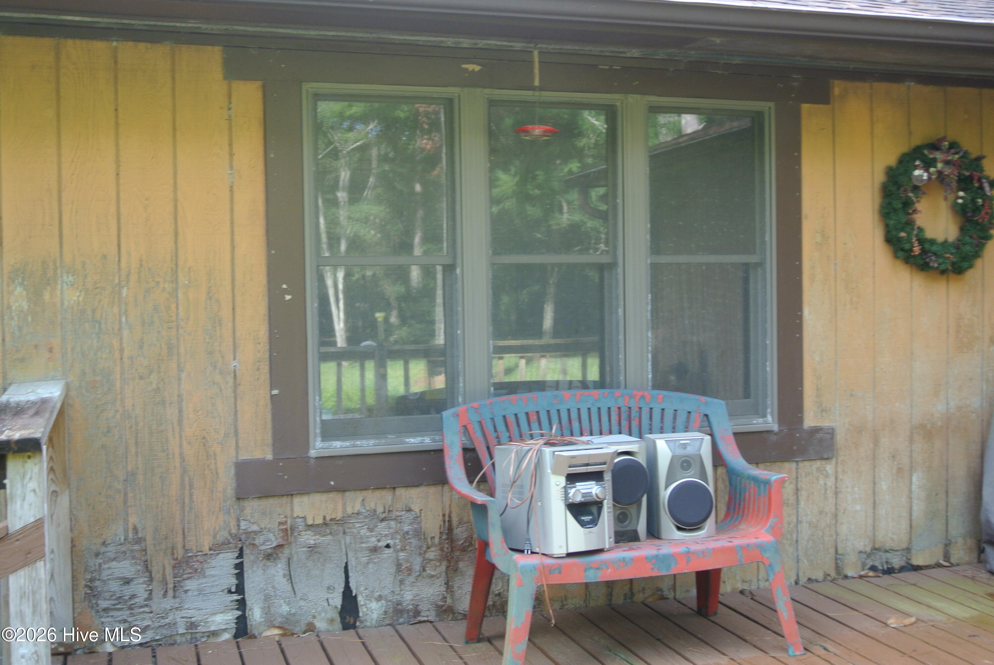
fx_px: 1161
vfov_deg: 32.0
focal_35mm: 42
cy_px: 332
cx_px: 497
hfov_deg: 46.3
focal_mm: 15.7
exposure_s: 1/60
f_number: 4.2
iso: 200
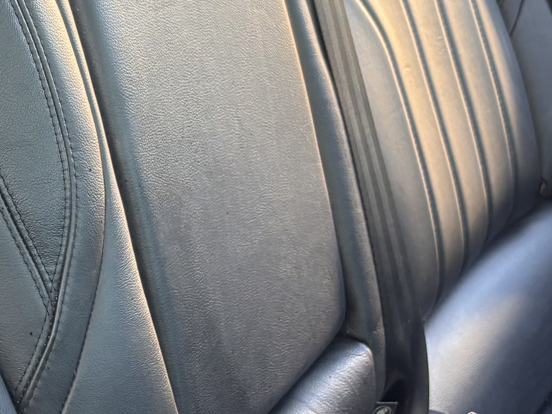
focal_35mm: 91
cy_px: 143
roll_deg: -3.5
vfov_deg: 16.2
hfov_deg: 20.4
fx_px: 1451
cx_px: -76
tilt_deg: -25.2
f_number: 1.6
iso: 160
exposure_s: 1/60
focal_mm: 5.96
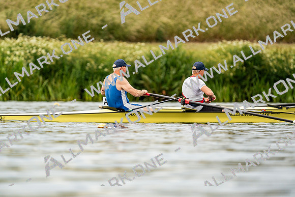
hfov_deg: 3.4
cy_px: 98
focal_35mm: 600
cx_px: 148
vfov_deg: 2.3
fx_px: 4918
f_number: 6.3
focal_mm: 600
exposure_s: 1/2000
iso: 400
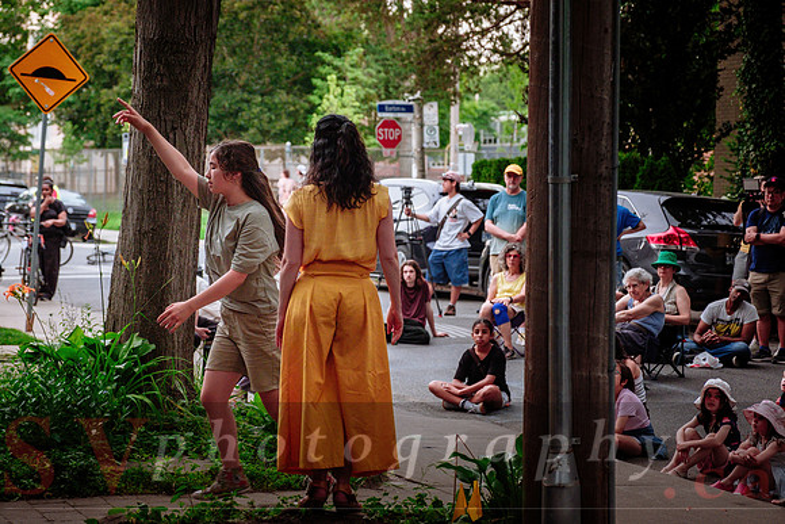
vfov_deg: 16.5
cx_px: 392
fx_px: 1810
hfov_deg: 24.5
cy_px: 262
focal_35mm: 83
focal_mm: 55
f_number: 2.8
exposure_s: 1/320
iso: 1600
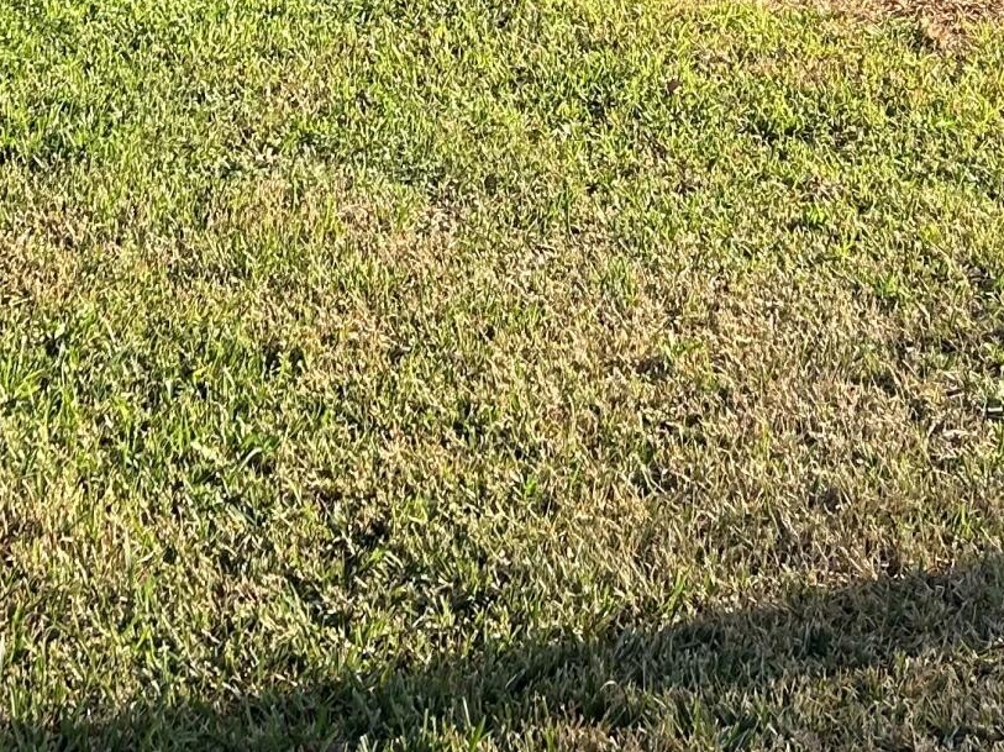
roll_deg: -0.2
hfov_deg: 20.4
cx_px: 363
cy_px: -484
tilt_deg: -2.9
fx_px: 2783
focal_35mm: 96
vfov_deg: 14.1
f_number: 1.5
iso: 50
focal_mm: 5.7
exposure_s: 1/775
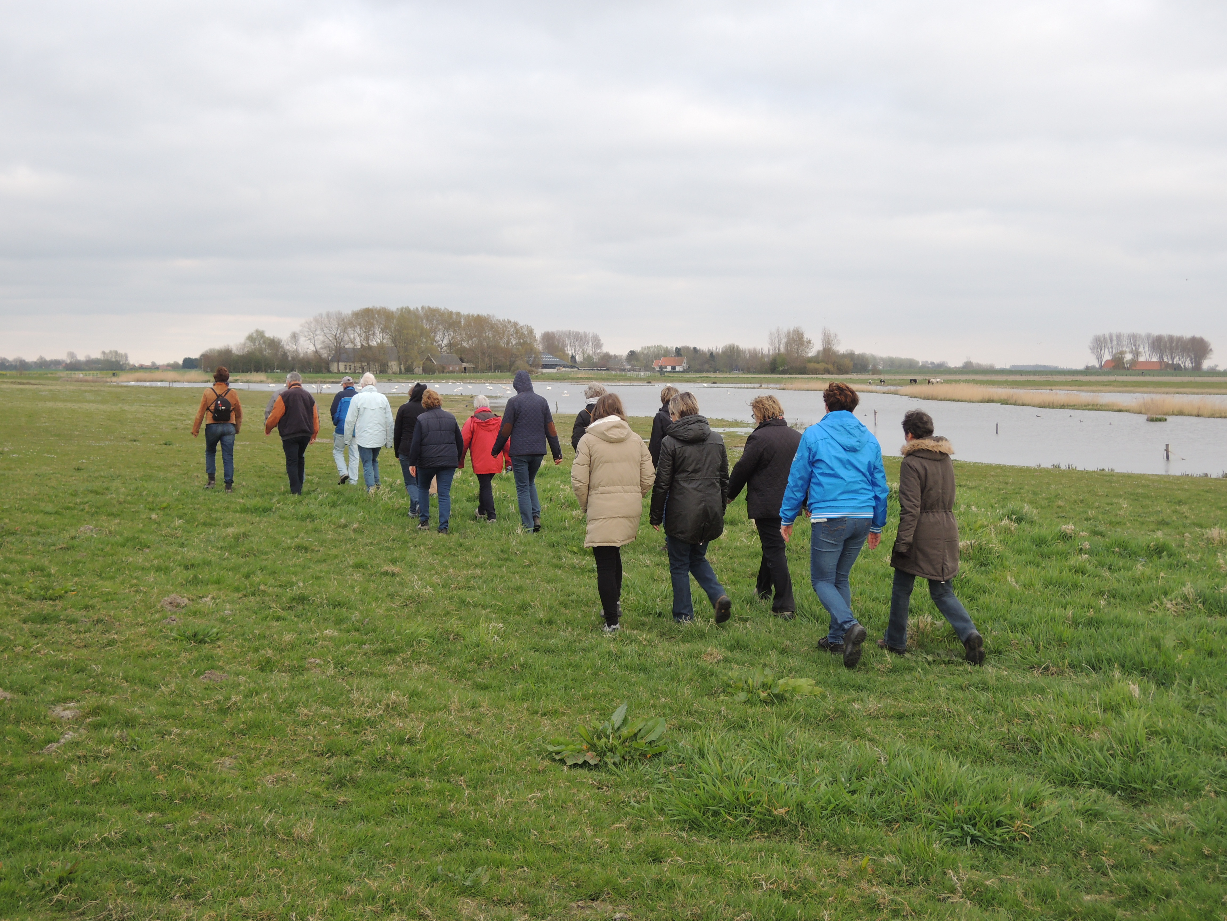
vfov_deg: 32.2
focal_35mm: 45
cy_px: 460
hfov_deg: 42.1
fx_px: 1595
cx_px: 614
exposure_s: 1/125
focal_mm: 8.1
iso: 100
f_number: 3.5
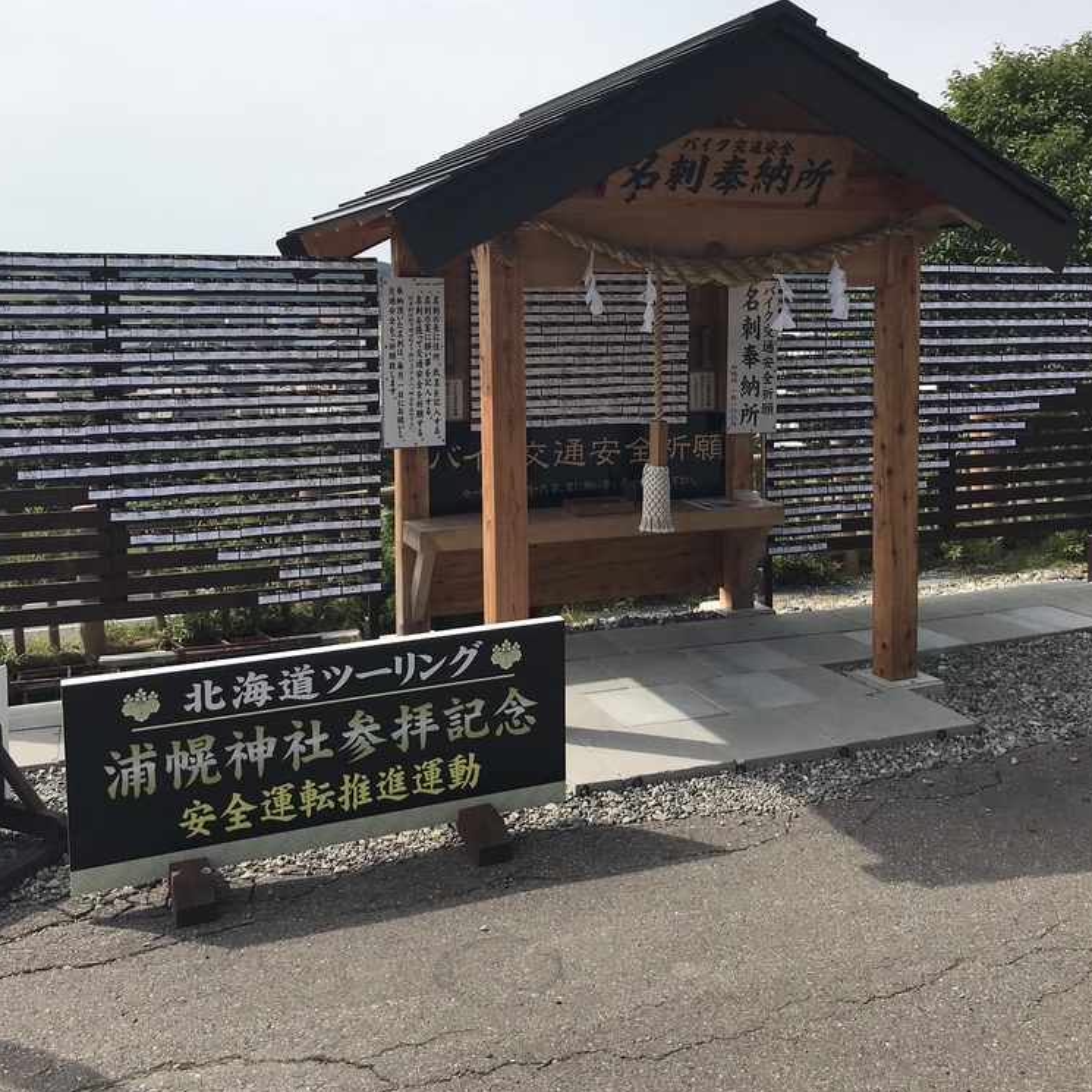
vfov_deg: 47.9
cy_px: 396
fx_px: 1213
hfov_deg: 48.5
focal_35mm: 34
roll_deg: +0.2
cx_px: 550
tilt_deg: -1.4
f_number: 1.8
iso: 20
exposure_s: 1/2660
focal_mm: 3.99
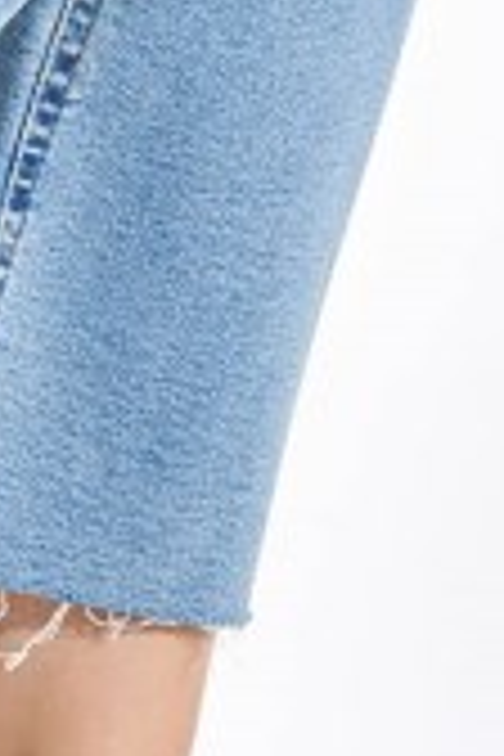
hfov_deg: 3.8
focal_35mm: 357
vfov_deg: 5.7
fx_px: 7506
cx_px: -495
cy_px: -549
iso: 100
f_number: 8
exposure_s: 1/160
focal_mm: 49.9
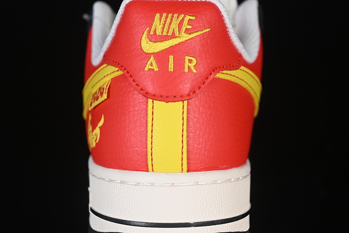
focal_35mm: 75
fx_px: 727
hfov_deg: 27.0
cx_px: 174
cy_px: 116
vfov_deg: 18.2
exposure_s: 1/80
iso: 160
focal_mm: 50
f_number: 7.1
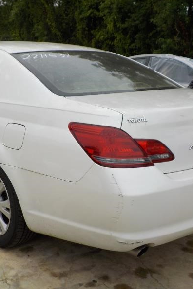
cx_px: 59
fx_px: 338
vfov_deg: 46.4
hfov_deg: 31.6
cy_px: 144
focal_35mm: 42
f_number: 3.3
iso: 125
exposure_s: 1/500
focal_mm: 4.1
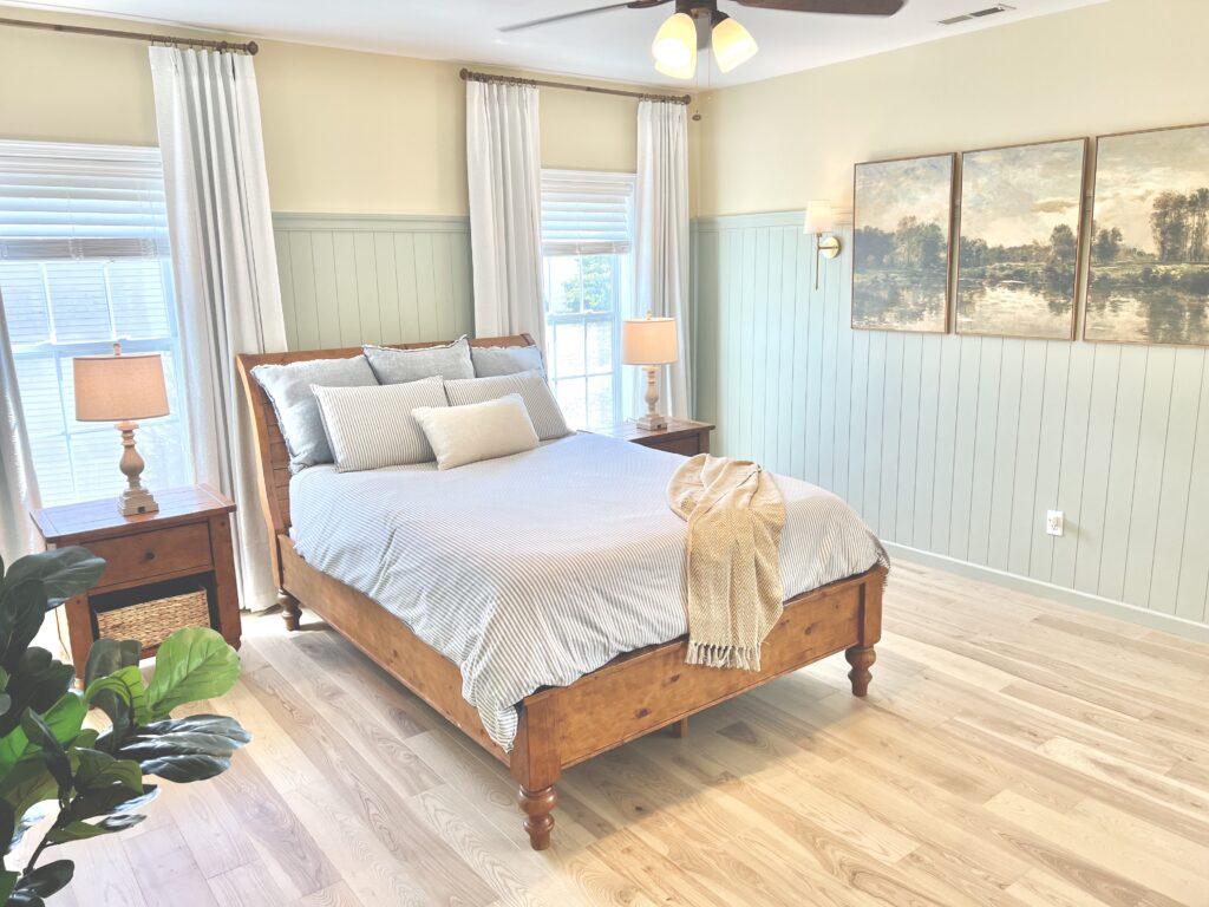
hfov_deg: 67.3
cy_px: 454
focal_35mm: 26
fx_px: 908
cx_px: 604
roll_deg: +1.5
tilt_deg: -11.8
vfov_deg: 53.1
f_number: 1.5
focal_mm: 5.7
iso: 50
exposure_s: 1/122
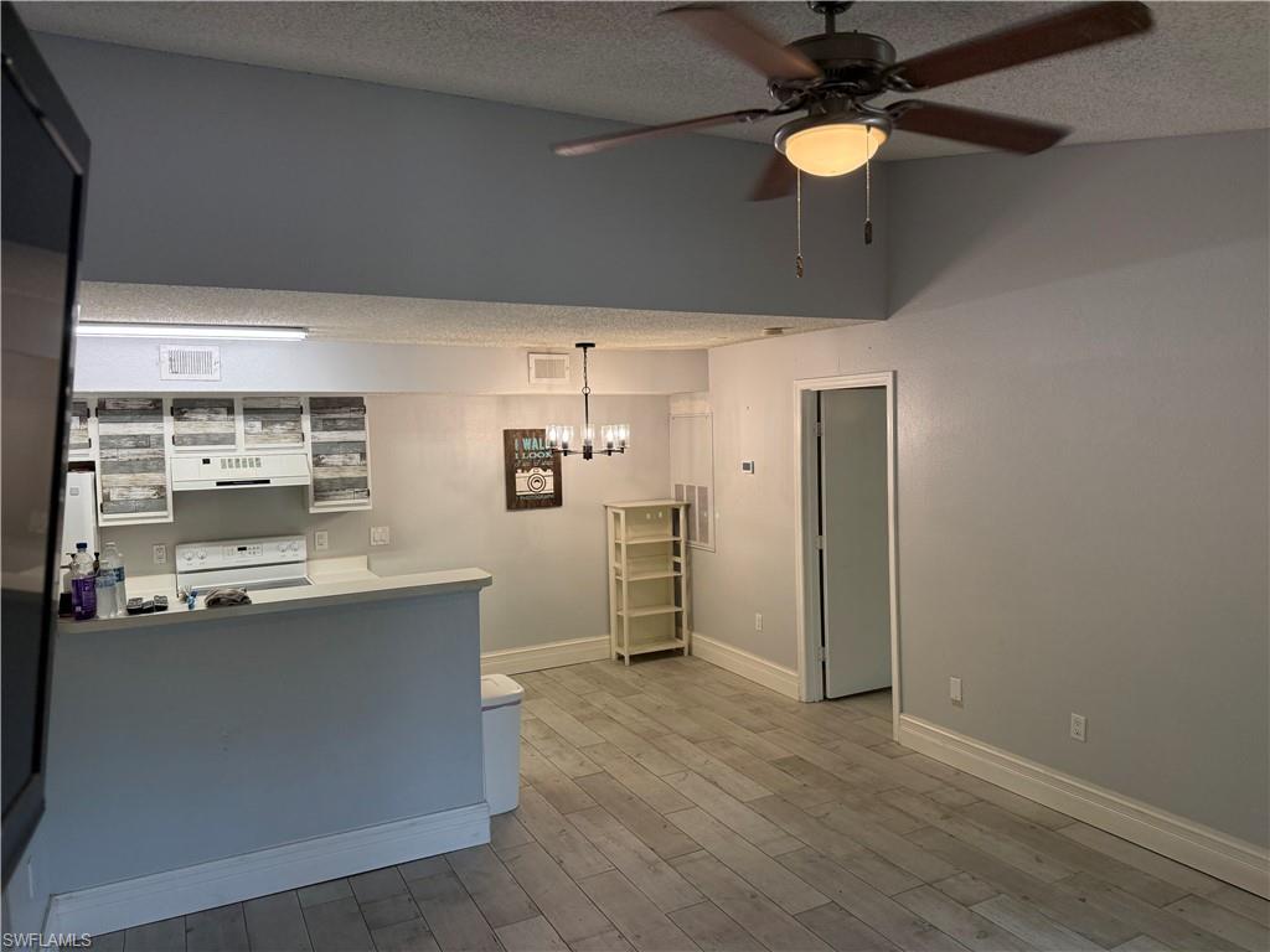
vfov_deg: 56.8
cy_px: 476
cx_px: 635
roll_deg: +0.8
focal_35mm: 24
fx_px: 881
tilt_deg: -3.9
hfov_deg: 71.6
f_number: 1.78
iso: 200
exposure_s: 1/182
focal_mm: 6.76
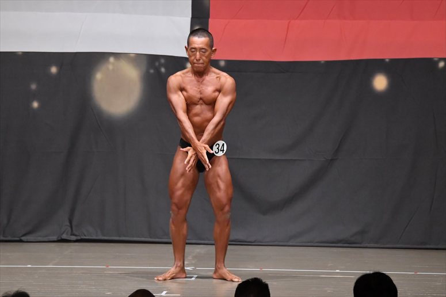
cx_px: 223
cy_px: 148
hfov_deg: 9.2
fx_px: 2786
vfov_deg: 6.1
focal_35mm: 225
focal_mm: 150
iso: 6400
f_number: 5.6
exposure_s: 1/400
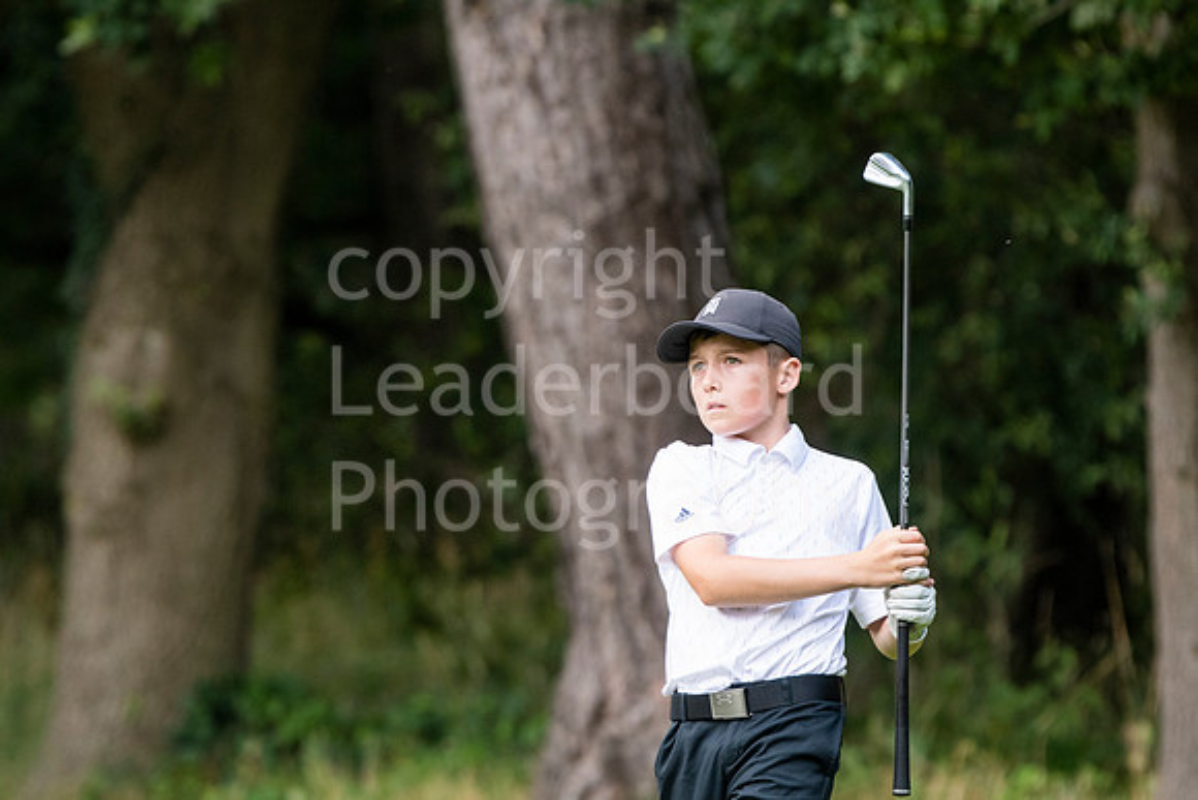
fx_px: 16975
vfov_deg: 2.7
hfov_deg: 4.0
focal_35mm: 510
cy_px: 400
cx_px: 599
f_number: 5.6
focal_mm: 340
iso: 1600
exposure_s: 1/1000
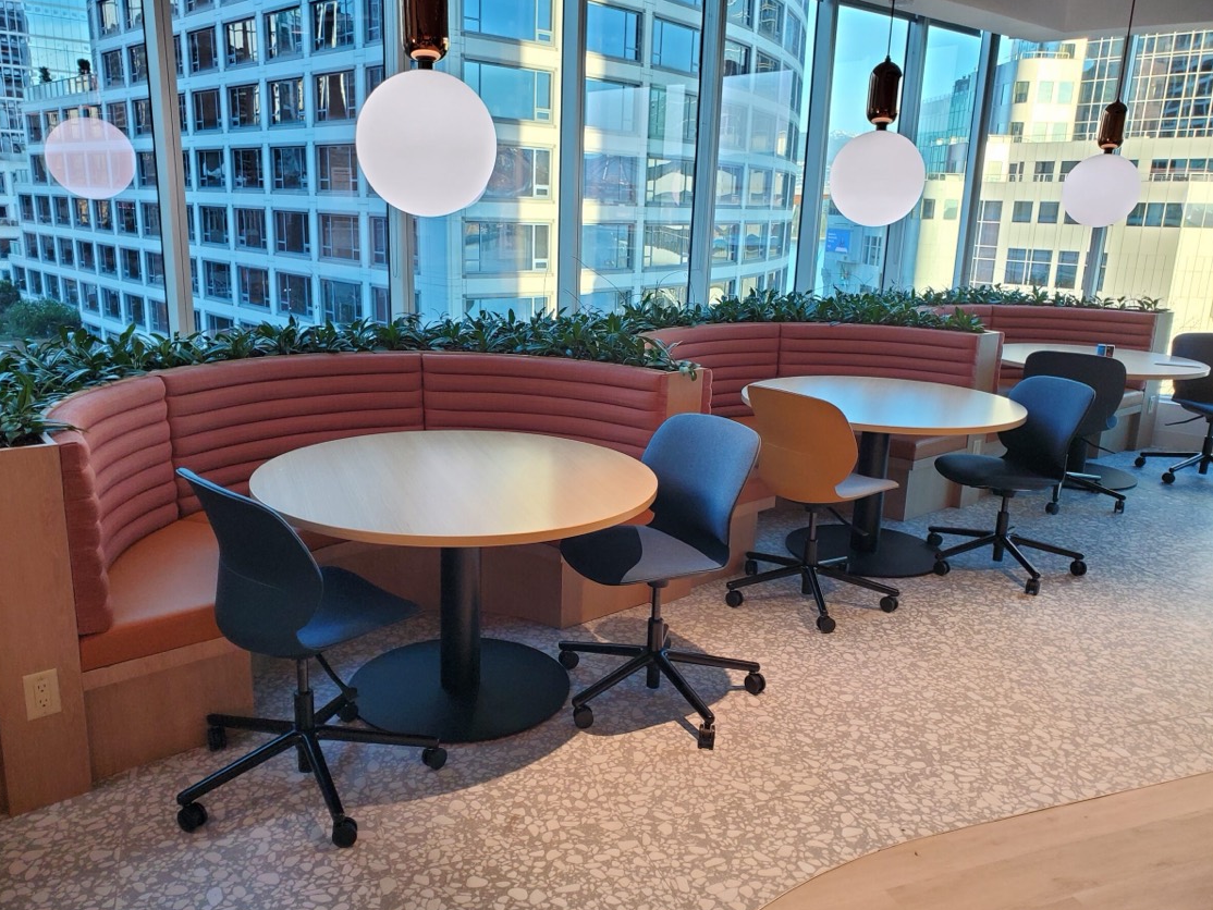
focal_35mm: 28
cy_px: 471
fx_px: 981
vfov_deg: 49.8
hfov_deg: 63.4
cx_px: 610
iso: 160
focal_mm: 4.3
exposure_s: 1/120
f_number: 2.4
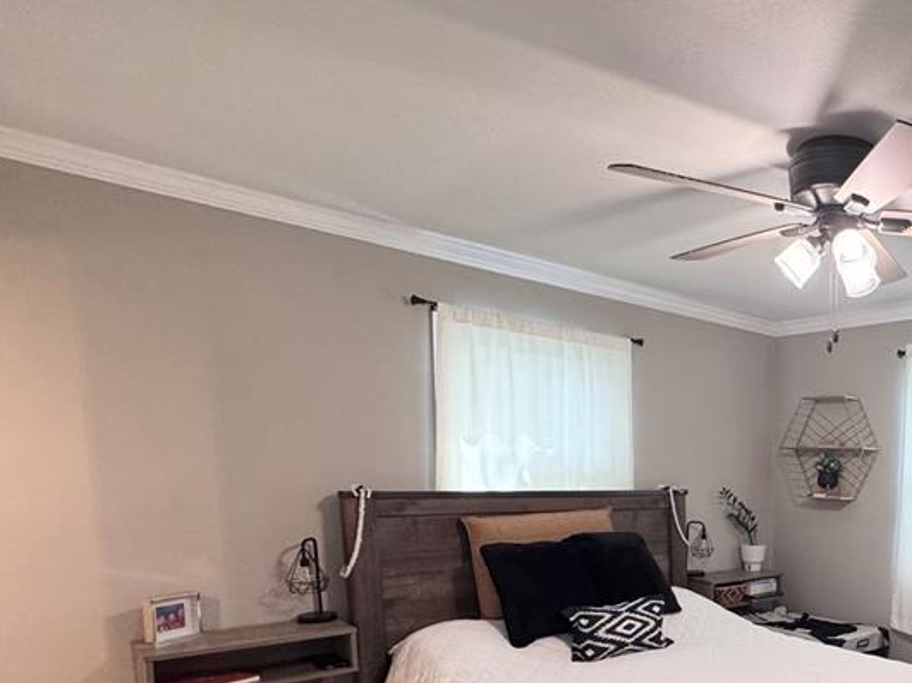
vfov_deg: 48.3
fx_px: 711
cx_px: 871
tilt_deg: -6.3
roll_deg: -1.0
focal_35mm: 27
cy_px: 553
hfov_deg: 54.1
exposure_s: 1/120
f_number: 2.2
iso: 320
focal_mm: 2.22
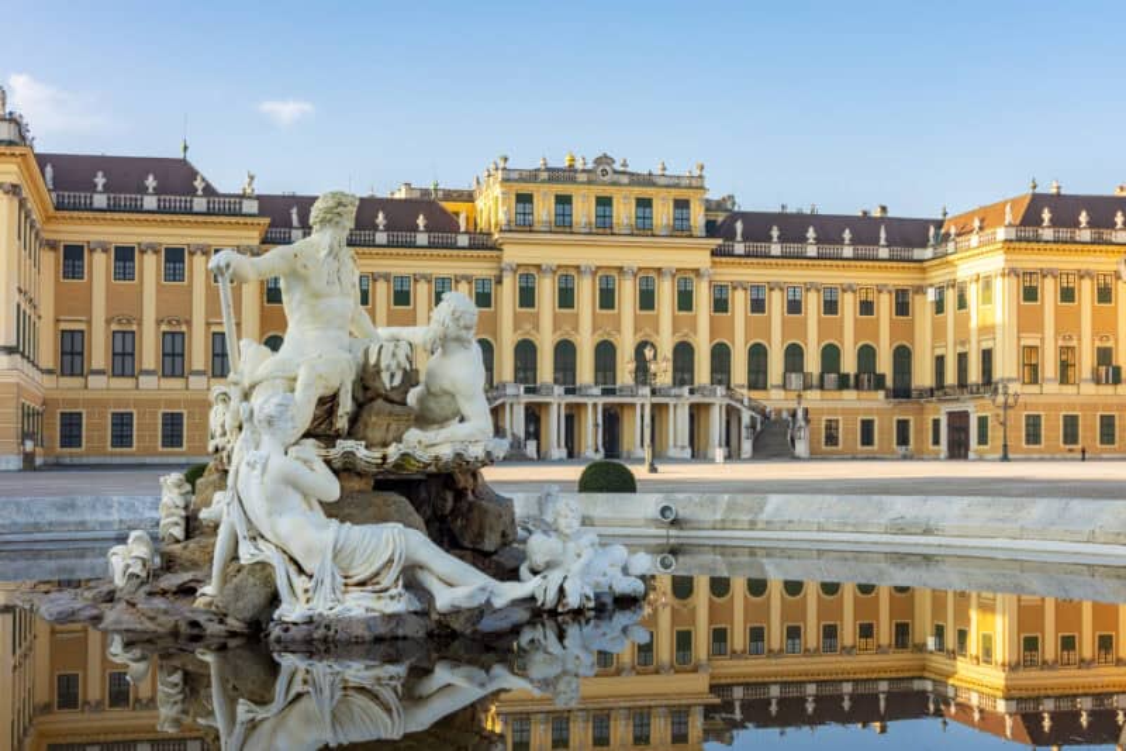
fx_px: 1313
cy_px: 376
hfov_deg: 46.4
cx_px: 563
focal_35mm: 42
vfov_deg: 31.9
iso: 100
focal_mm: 28
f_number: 11
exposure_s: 1/125
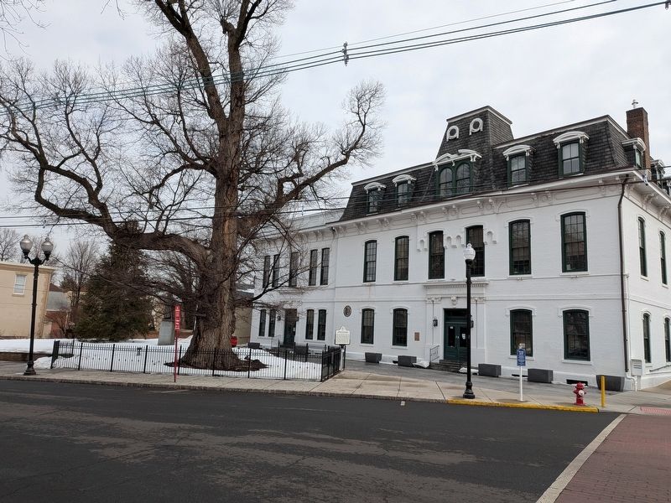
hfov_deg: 71.6
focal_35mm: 24
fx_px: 465
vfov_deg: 56.8
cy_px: 252
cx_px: 336
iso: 30
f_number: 1.7
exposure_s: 1/1289
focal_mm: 4.53
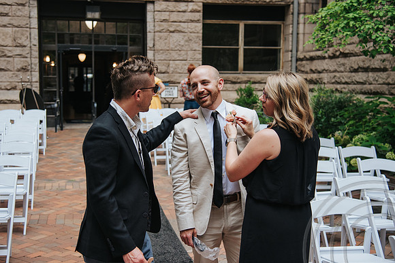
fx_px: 568
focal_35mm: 52
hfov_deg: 38.3
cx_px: 176
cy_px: 120
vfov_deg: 26.1
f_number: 4
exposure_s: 1/500
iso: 640
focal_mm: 46
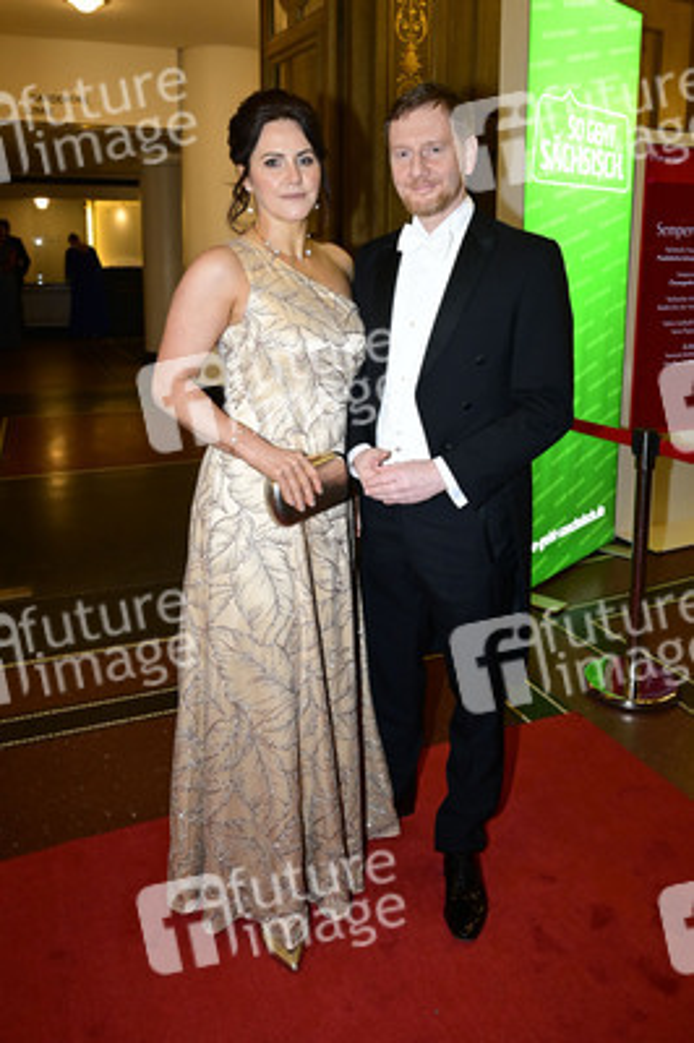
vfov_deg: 73.8
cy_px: 522
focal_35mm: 24
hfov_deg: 53.1
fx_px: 695
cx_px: 347
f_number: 5.6
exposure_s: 1/200
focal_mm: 24
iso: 4000
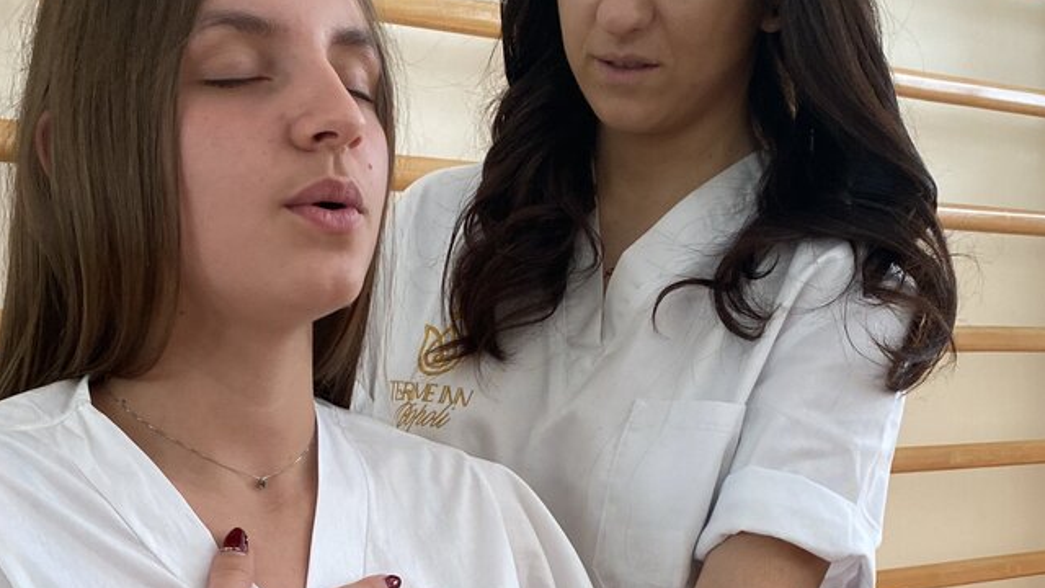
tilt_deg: -11.2
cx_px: 457
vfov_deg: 18.8
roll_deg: +1.9
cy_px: 782
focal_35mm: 59
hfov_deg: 35.4
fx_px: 1635
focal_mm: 4.25
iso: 125
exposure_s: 1/100
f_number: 1.8
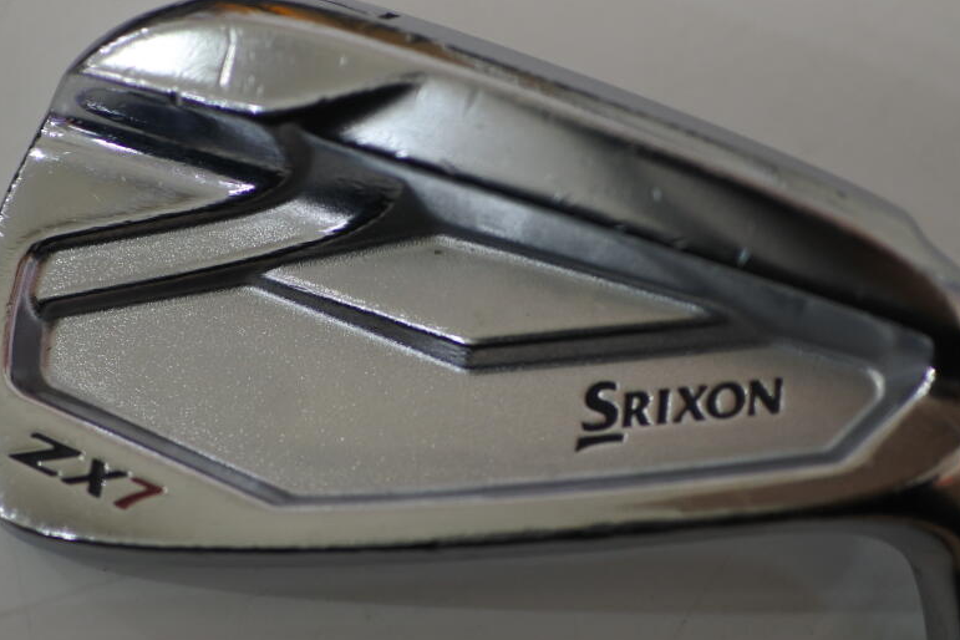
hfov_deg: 32.9
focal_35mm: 61
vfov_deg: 22.3
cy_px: 316
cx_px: 474
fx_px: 1627
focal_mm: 18.5
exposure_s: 1/250
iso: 400
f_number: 1.8
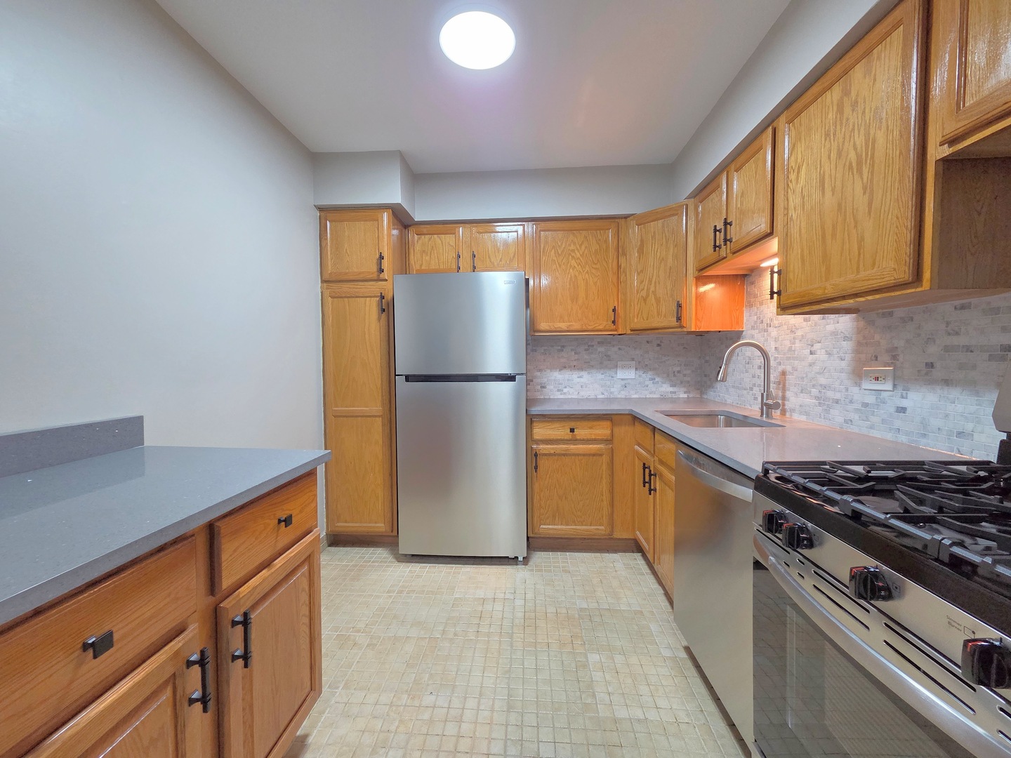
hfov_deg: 106.2
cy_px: 379
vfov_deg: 89.9
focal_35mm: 13
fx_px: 380
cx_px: 506
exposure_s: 1/60
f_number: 2.2
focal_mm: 2.2
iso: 320
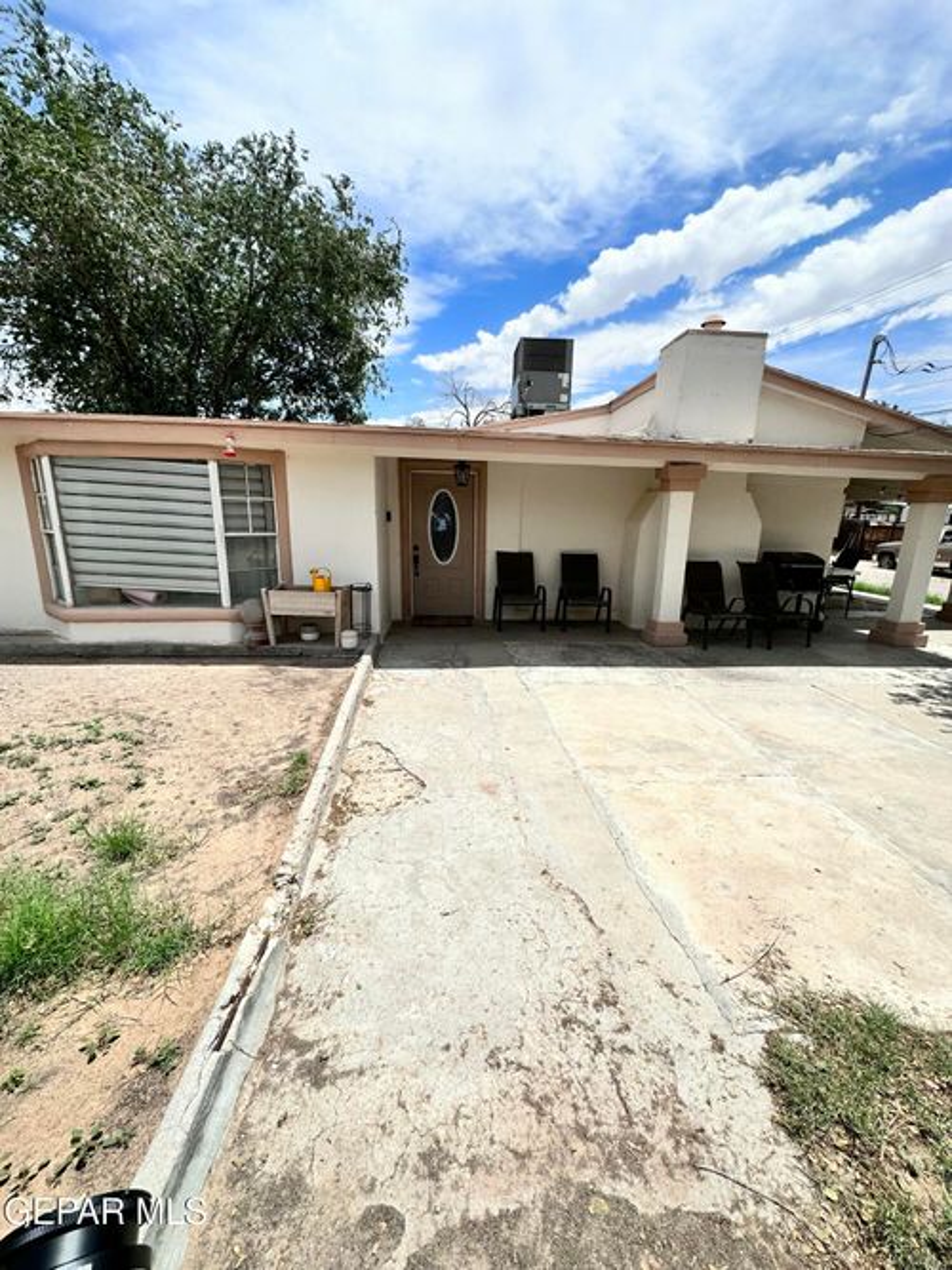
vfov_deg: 102.1
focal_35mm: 14
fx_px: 514
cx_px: 476
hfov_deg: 85.7
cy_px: 635
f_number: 2.2
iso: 50
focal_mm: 2.22
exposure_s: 1/4292
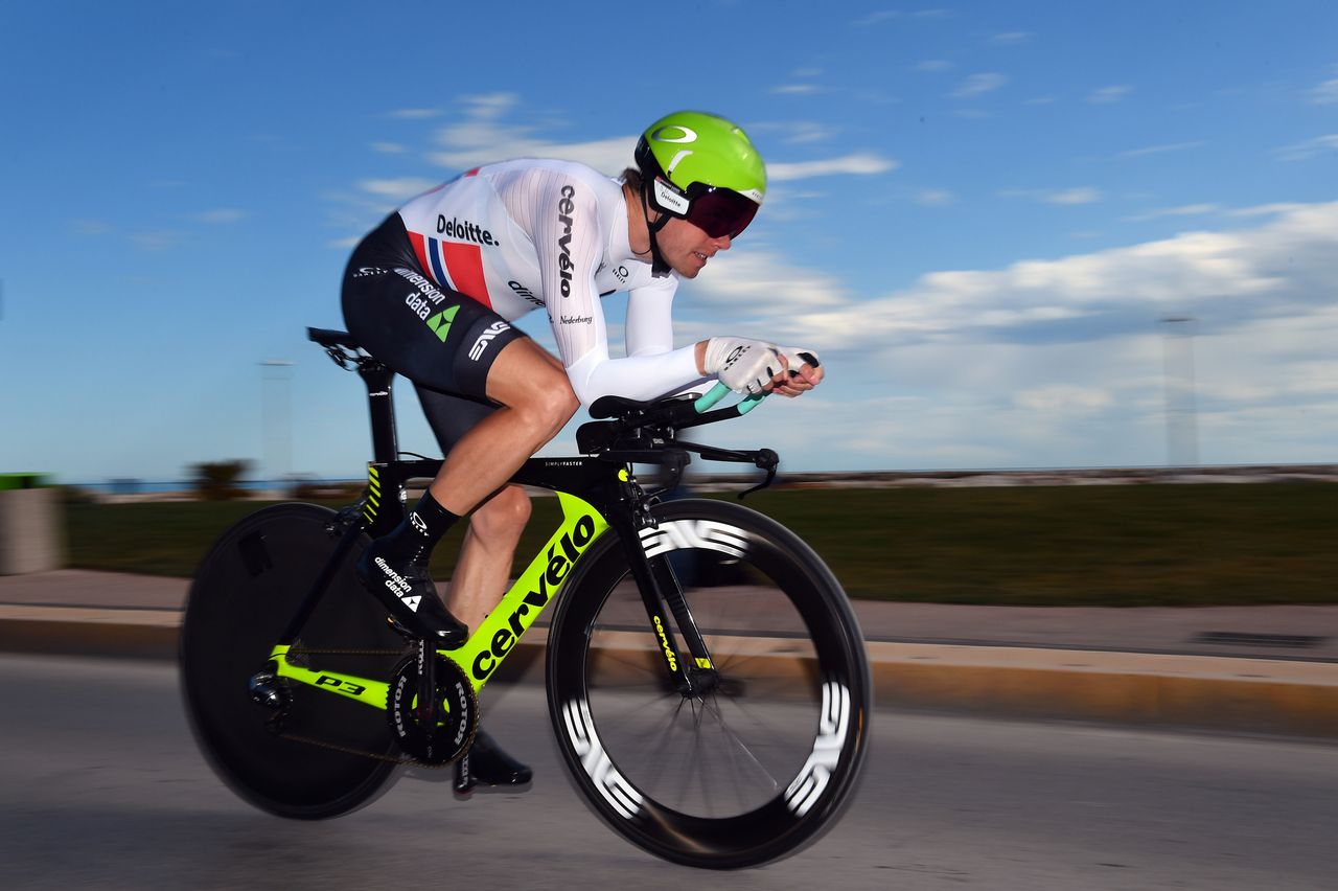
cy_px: 446
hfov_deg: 50.7
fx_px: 1412
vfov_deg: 35.0
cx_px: 669
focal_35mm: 38
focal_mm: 38
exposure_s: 1/200
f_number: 16
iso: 200
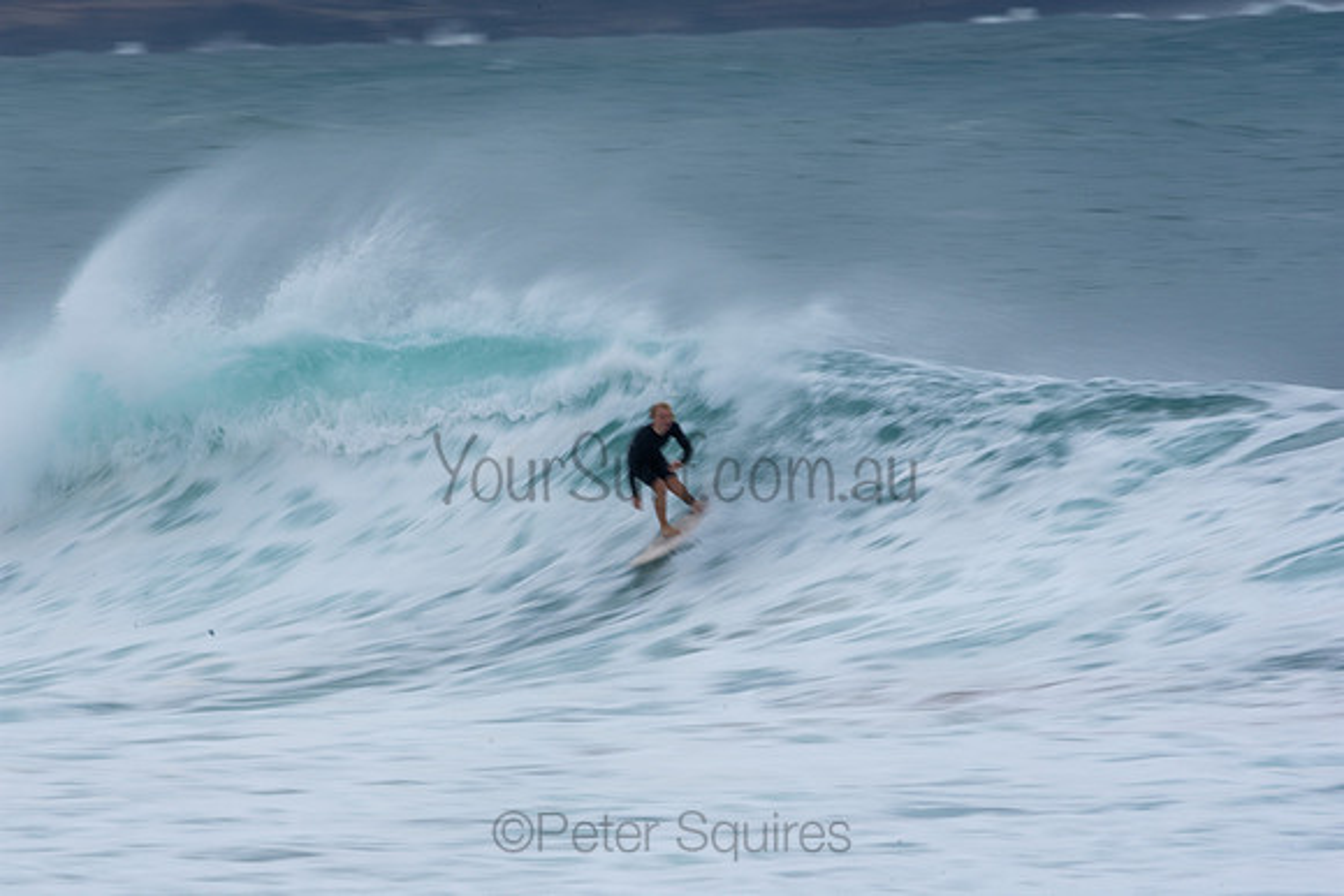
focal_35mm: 750
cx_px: 672
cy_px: 448
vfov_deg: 1.8
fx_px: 28005
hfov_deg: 2.7
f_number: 29
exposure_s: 1/25
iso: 100
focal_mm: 500
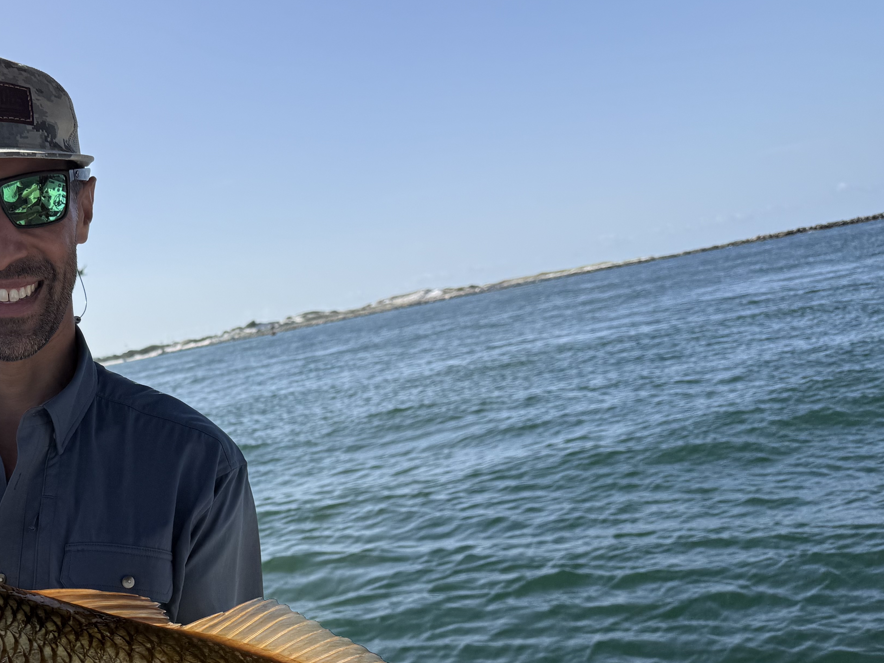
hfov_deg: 41.9
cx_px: 125
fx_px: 1073
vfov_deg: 33.4
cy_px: 529
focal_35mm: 42
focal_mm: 6.76
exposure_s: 1/5714
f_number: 1.78
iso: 80
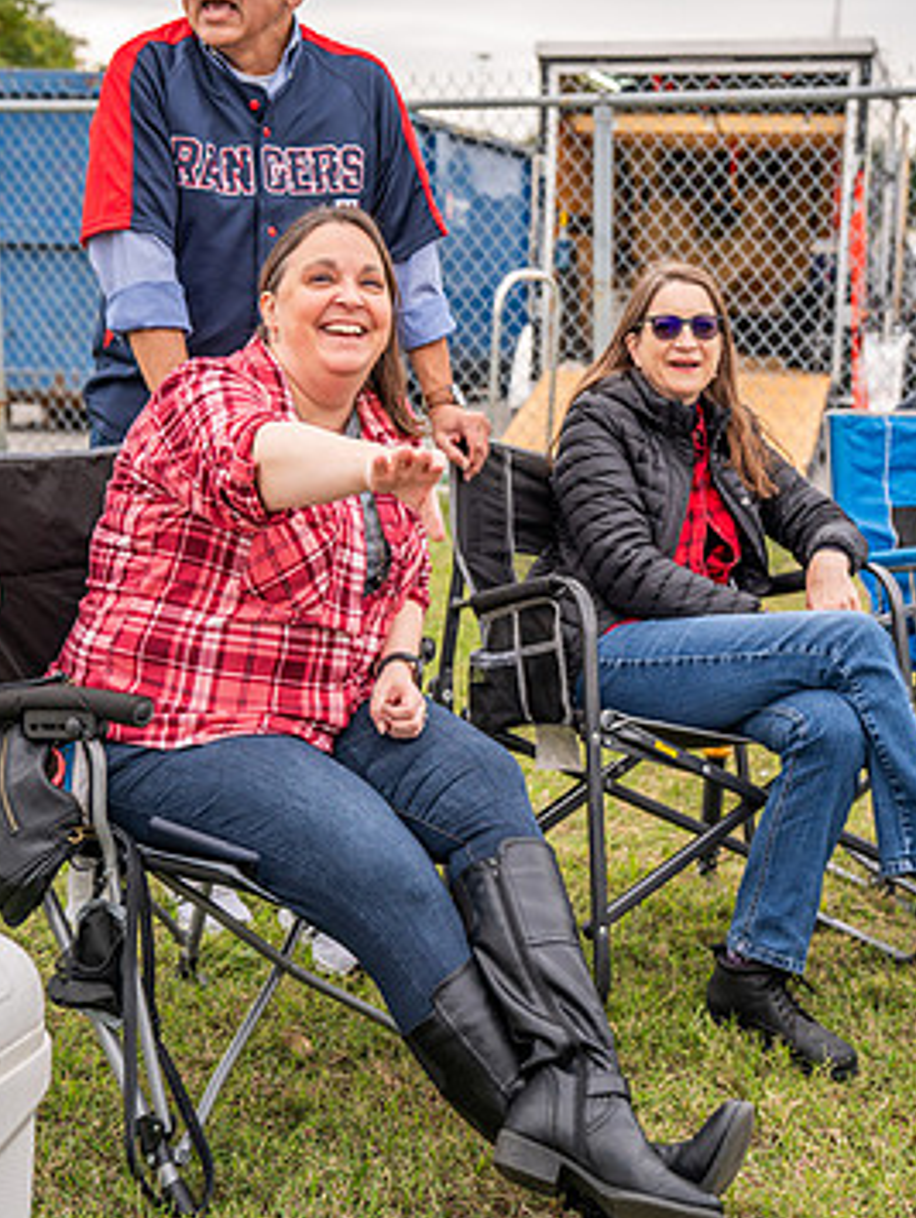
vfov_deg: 34.2
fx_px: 1972
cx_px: 432
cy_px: 494
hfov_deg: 26.1
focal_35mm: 56
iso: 500
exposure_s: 1/1000
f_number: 3.5
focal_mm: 46
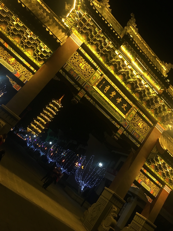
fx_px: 193
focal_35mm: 29
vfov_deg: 61.7
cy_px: 116
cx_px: 86
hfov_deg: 48.2
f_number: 2.2
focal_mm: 4.15
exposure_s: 1/33
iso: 160
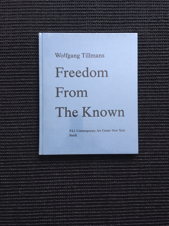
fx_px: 189
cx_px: 84
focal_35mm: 29
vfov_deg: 61.7
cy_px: 113
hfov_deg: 48.2
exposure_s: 1/25
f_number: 2.2
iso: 200
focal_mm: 4.15
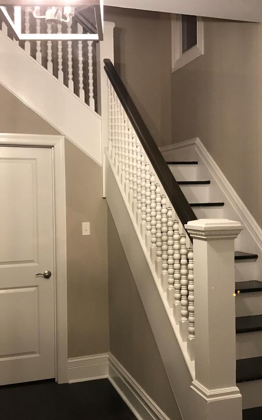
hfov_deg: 32.0
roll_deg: +0.5
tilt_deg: -1.9
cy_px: 212
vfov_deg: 49.3
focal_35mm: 40
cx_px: 132
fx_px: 457
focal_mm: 3.99
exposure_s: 1/15
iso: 100
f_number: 1.8
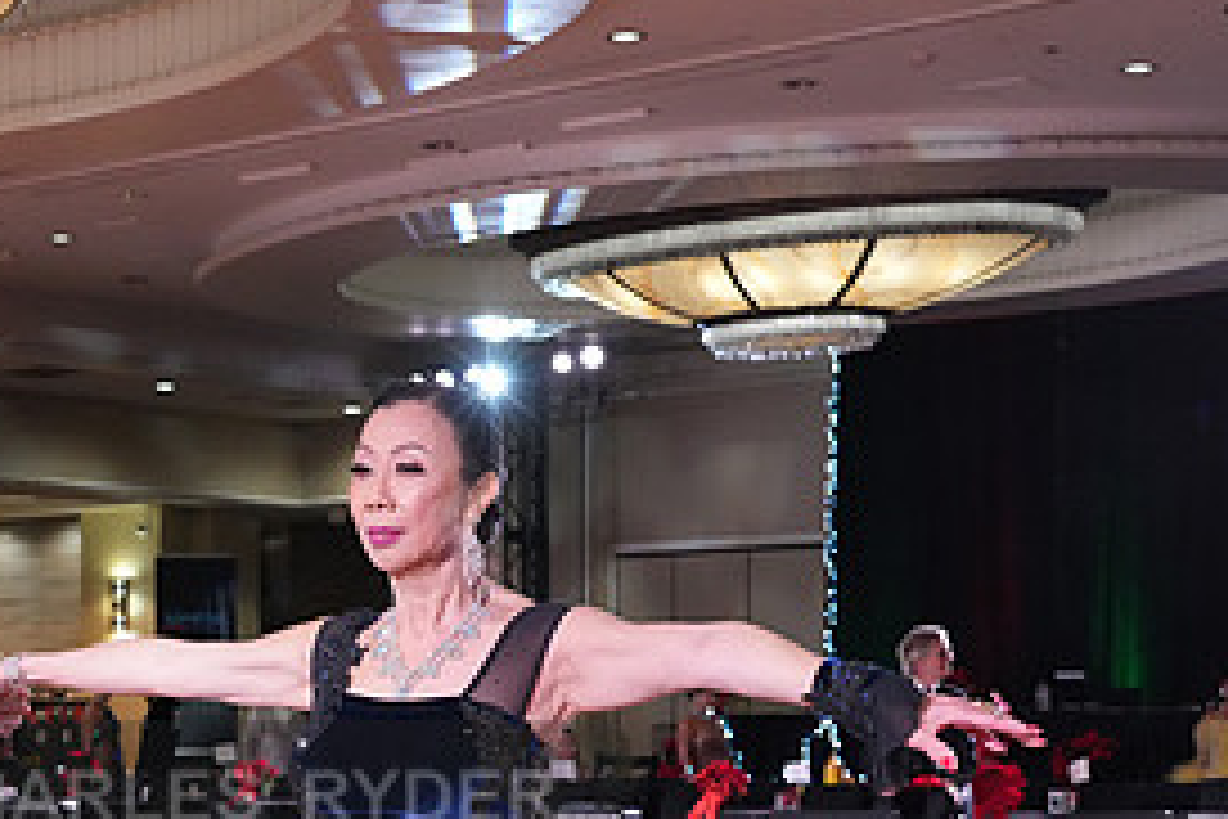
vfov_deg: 15.4
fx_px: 2967
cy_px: 839
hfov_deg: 22.8
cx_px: 121
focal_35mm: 87
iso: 5000
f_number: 5.6
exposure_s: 1/320
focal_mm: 41
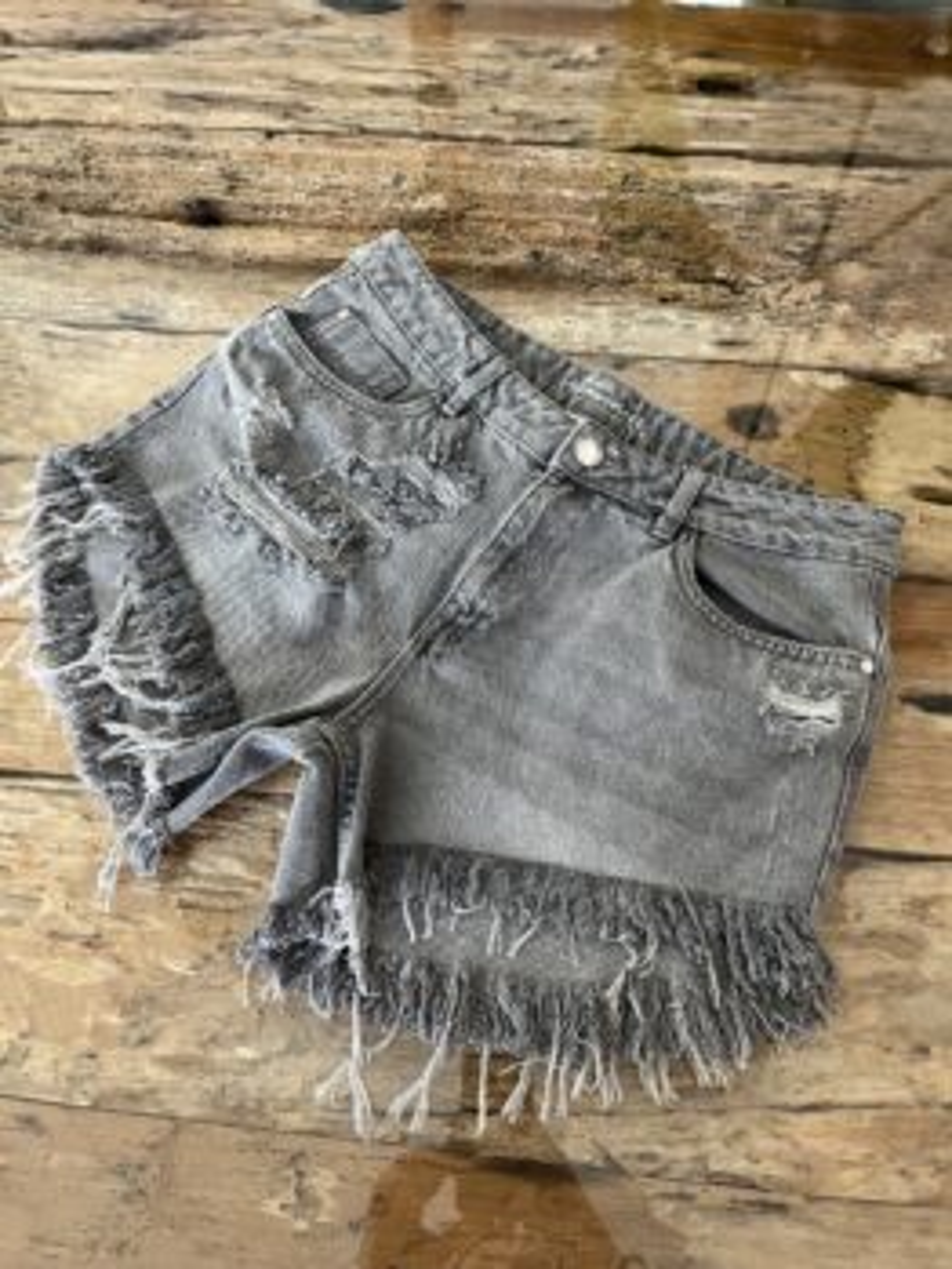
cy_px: 634
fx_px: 953
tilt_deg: -64.6
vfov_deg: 67.3
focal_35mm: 26
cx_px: 476
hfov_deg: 53.1
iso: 160
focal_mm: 5.1
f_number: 1.6
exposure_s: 1/60
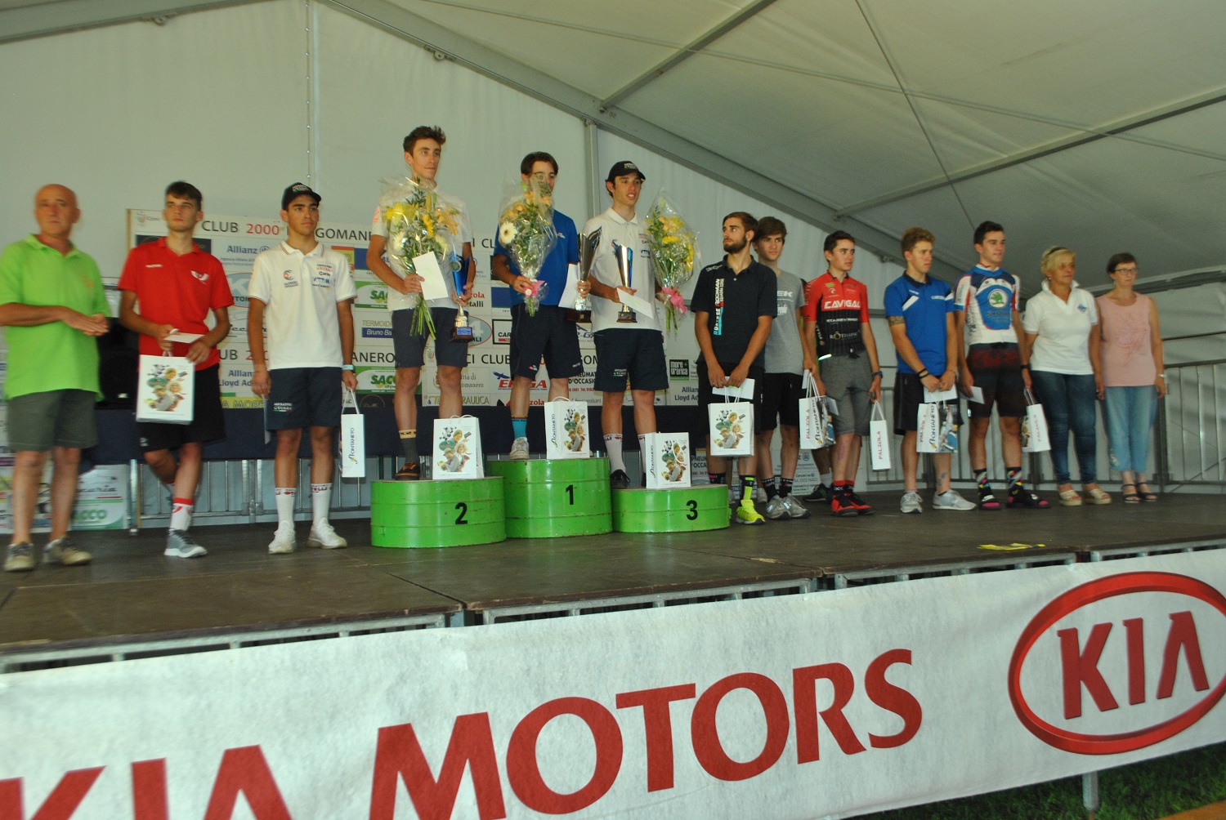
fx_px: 1023
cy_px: 410
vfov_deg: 43.7
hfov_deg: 61.9
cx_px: 613
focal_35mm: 30
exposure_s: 1/80
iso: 400
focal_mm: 20
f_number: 5
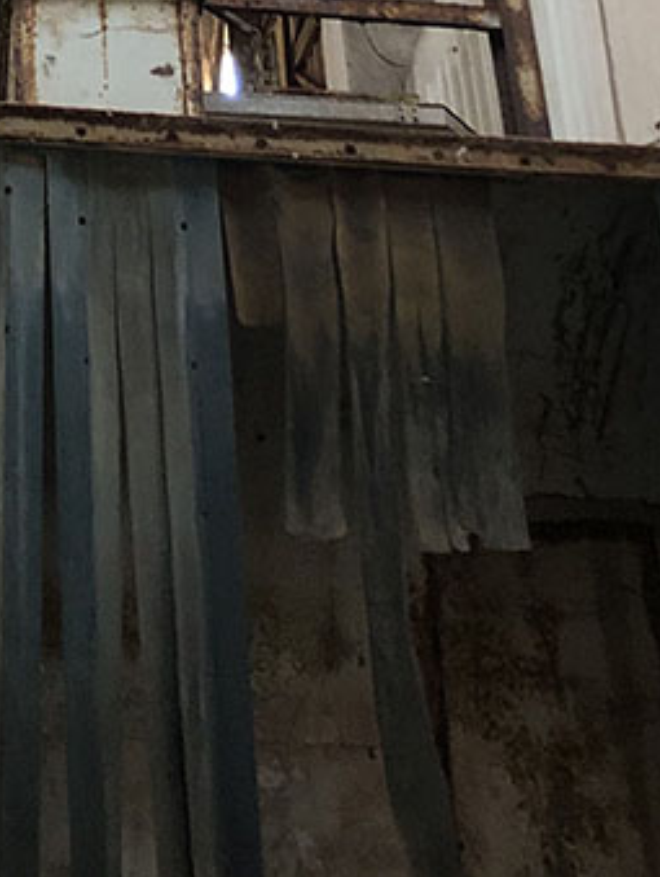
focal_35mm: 99
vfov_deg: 17.9
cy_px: -396
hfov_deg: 14.8
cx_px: 52
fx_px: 2512
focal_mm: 3.99
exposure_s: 1/15
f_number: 1.8
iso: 80
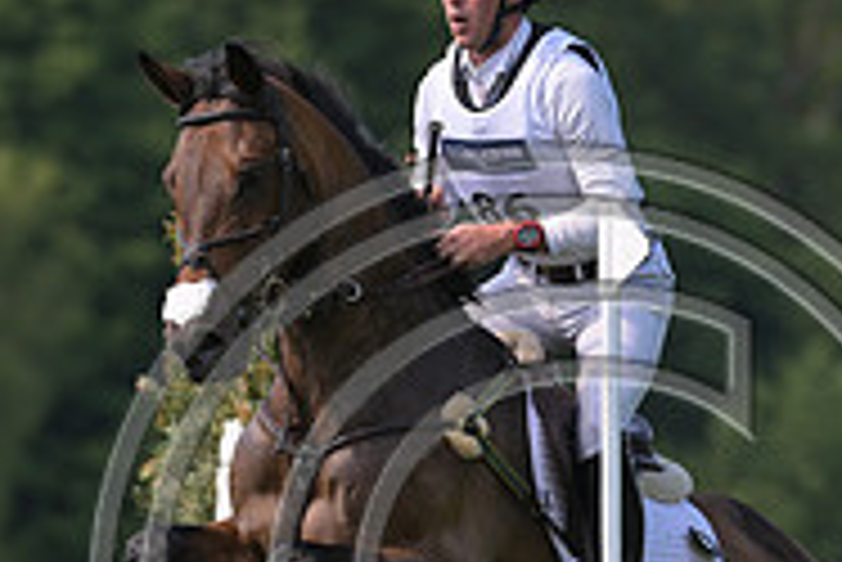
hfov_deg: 2.2
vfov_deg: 1.5
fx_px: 21744
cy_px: 542
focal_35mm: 929
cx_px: 504
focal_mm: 300
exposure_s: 1/1250
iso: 560
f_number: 5
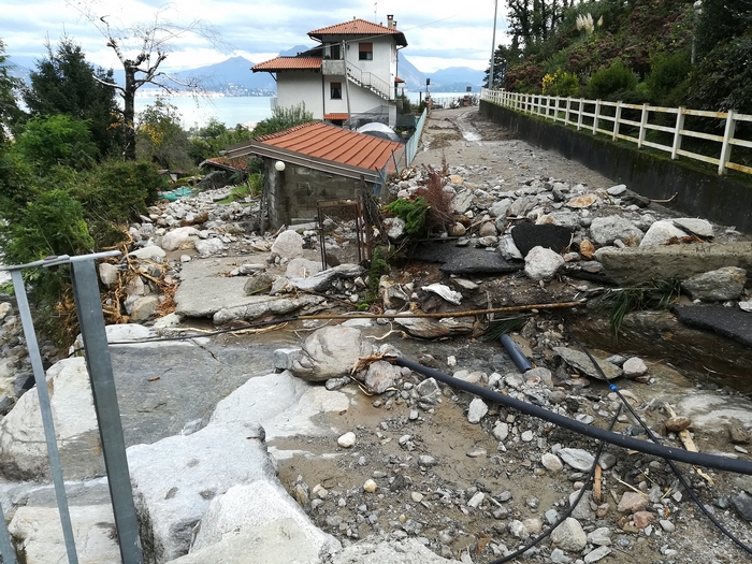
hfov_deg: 67.3
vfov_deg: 53.1
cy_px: 282
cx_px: 376
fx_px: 565
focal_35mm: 26
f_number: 2.2
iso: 50
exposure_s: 1/257
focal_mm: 3.83
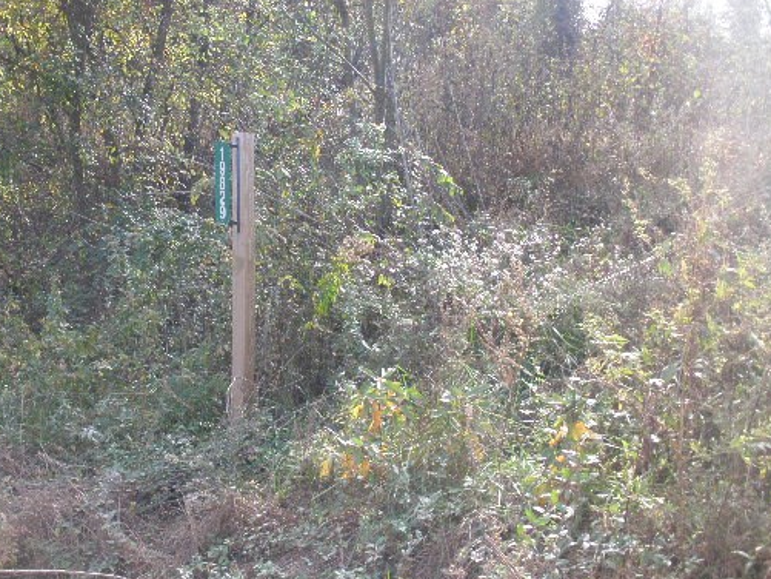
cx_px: 299
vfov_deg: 31.4
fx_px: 1025
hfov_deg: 41.0
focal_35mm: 46
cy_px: 220
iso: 64
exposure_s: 1/80
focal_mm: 6.3
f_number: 3.5
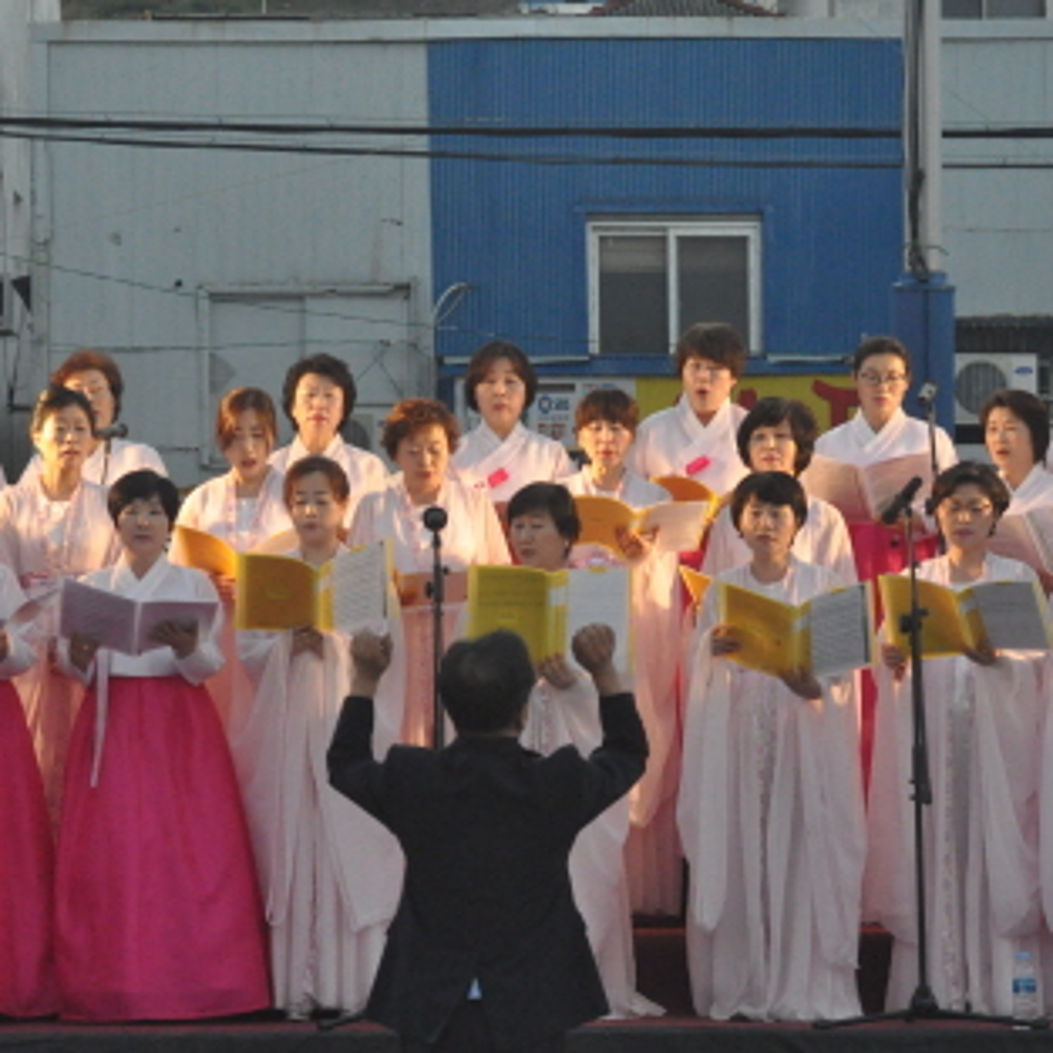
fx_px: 4302
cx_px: 468
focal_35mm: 125
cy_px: 540
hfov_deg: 14.0
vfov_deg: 14.0
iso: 2000
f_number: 5.6
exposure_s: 1/800
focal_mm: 48
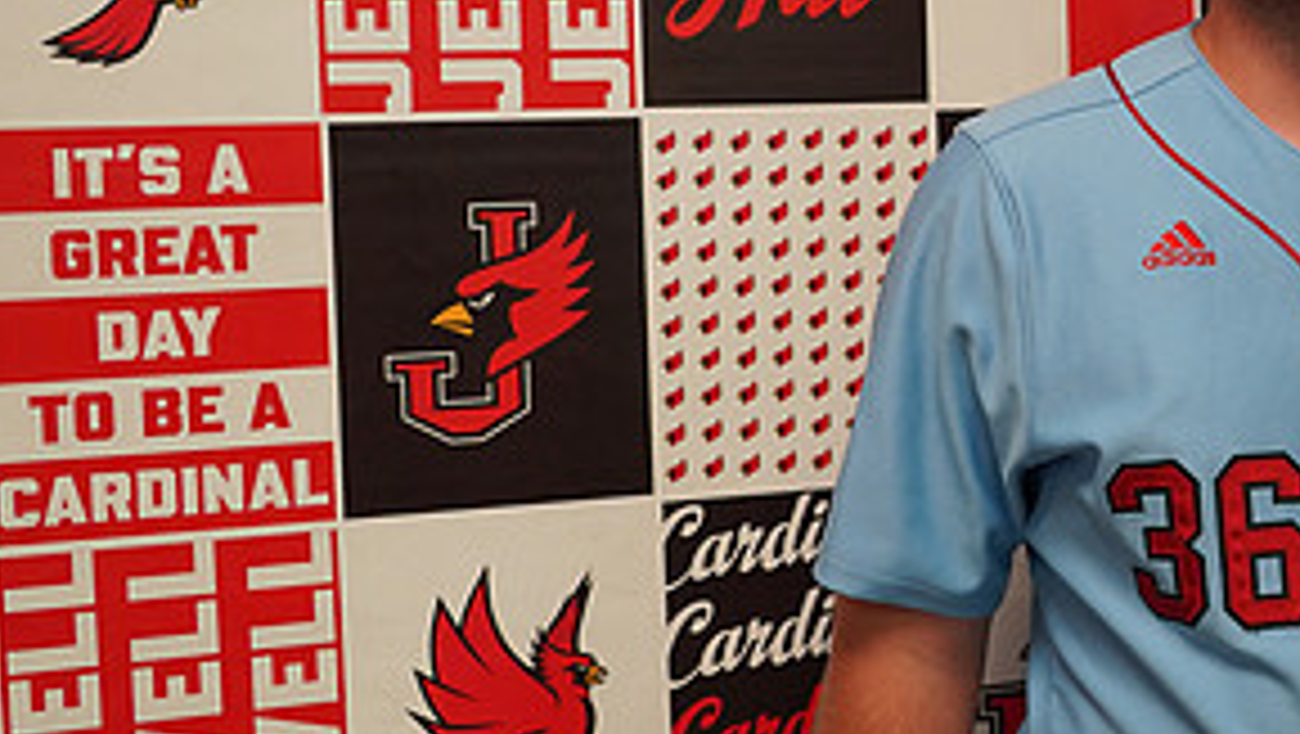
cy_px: 218
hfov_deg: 32.3
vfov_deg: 19.7
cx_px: 1219
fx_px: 2104
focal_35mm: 61
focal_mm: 29
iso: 800
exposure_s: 1/160
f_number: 4
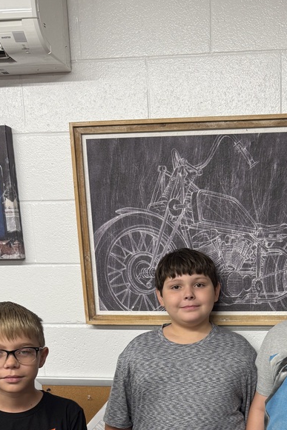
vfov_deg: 41.6
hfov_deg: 29.8
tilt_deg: -13.7
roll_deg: +0.5
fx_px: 526
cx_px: 230
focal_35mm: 44
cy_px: 371
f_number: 1.78
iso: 125
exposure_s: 1/60
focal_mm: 6.76
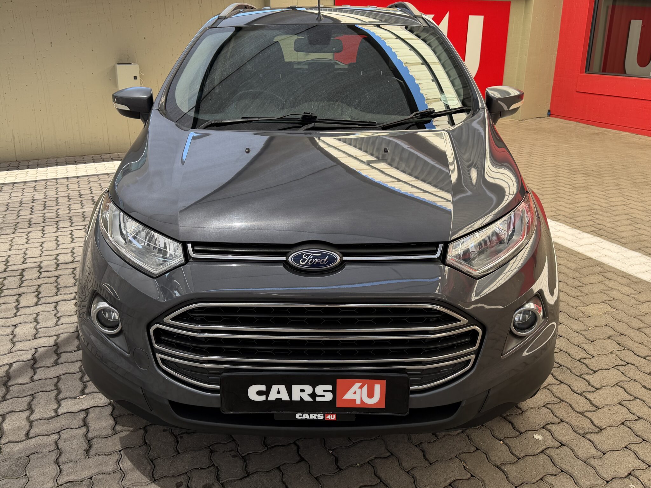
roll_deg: -0.4
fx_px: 564
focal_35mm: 30
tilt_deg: -17.1
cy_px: 206
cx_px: 315
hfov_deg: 60.0
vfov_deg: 46.6
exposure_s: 1/481
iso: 100
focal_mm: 6.76
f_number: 1.78
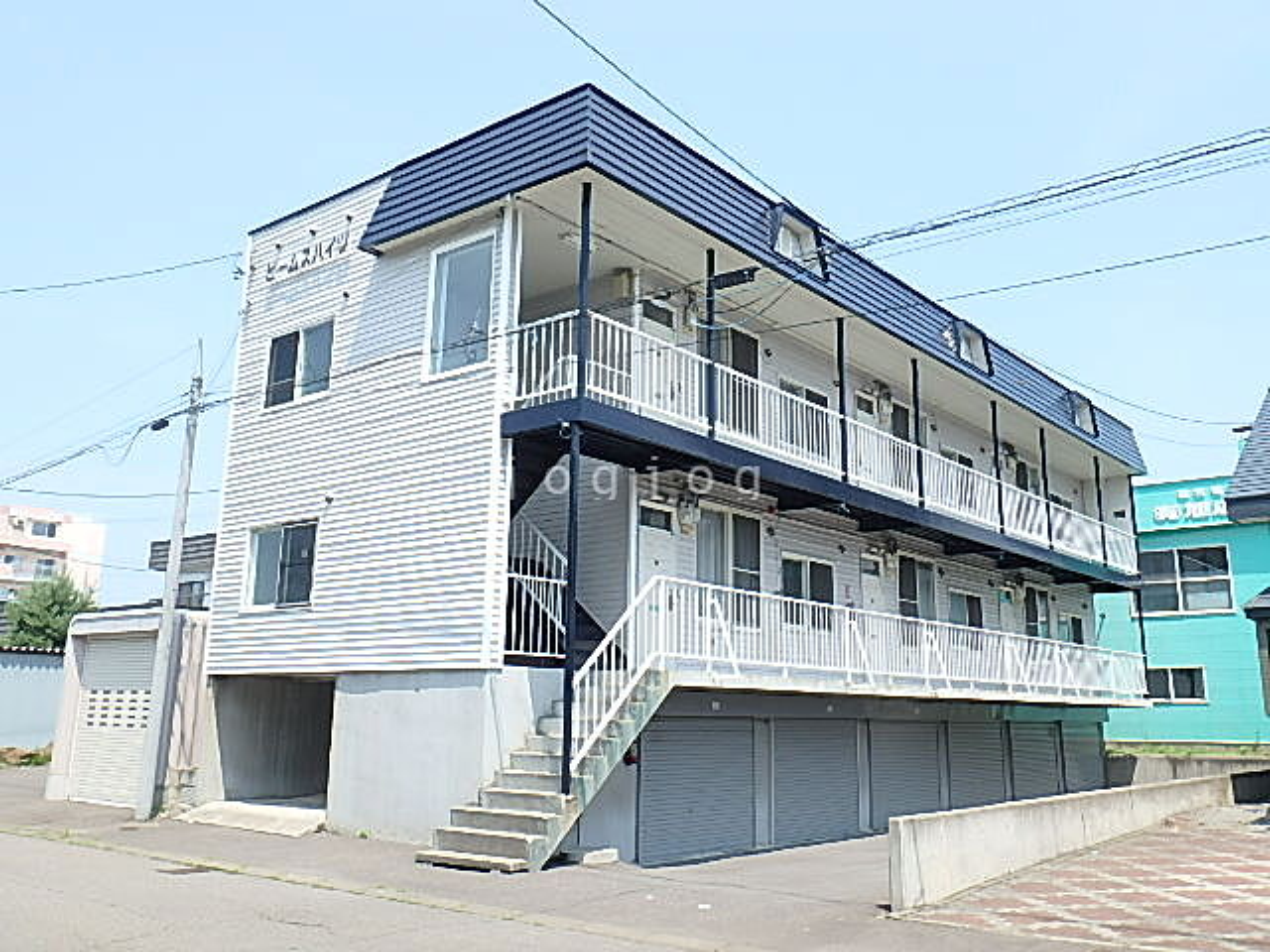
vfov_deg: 45.4
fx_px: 1137
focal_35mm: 31
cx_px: 635
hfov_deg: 58.4
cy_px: 476
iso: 125
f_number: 4.7
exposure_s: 1/400
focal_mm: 5.6
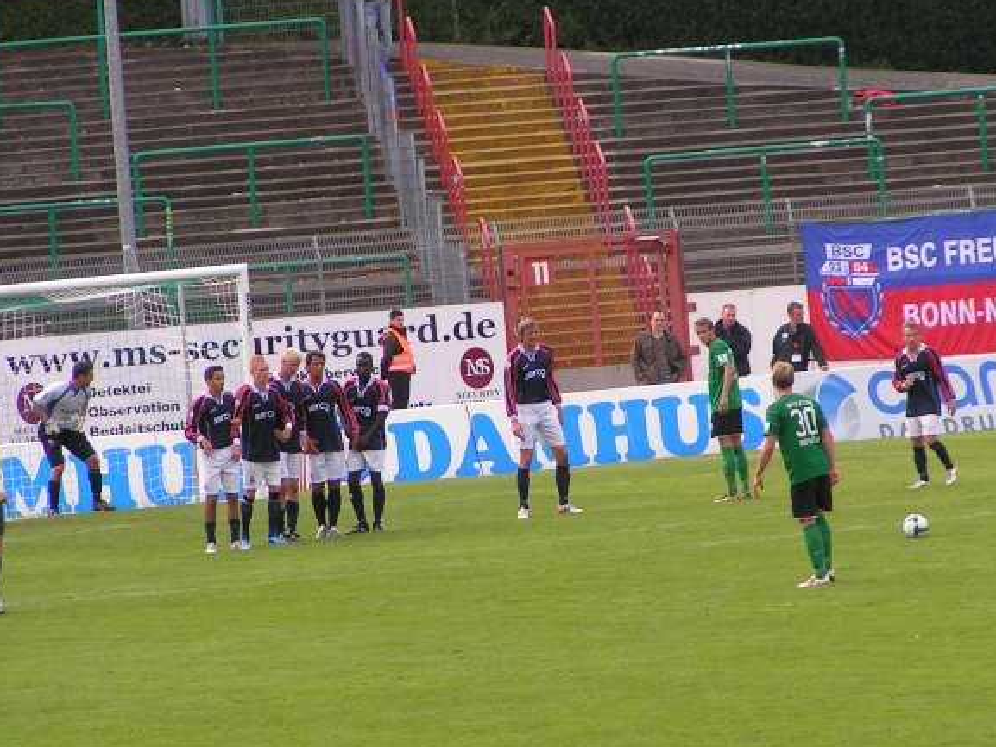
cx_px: 545
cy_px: 333
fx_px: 10332
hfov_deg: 5.5
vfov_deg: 4.1
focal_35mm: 359
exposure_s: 1/400
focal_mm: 39.6
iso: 50
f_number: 3.5
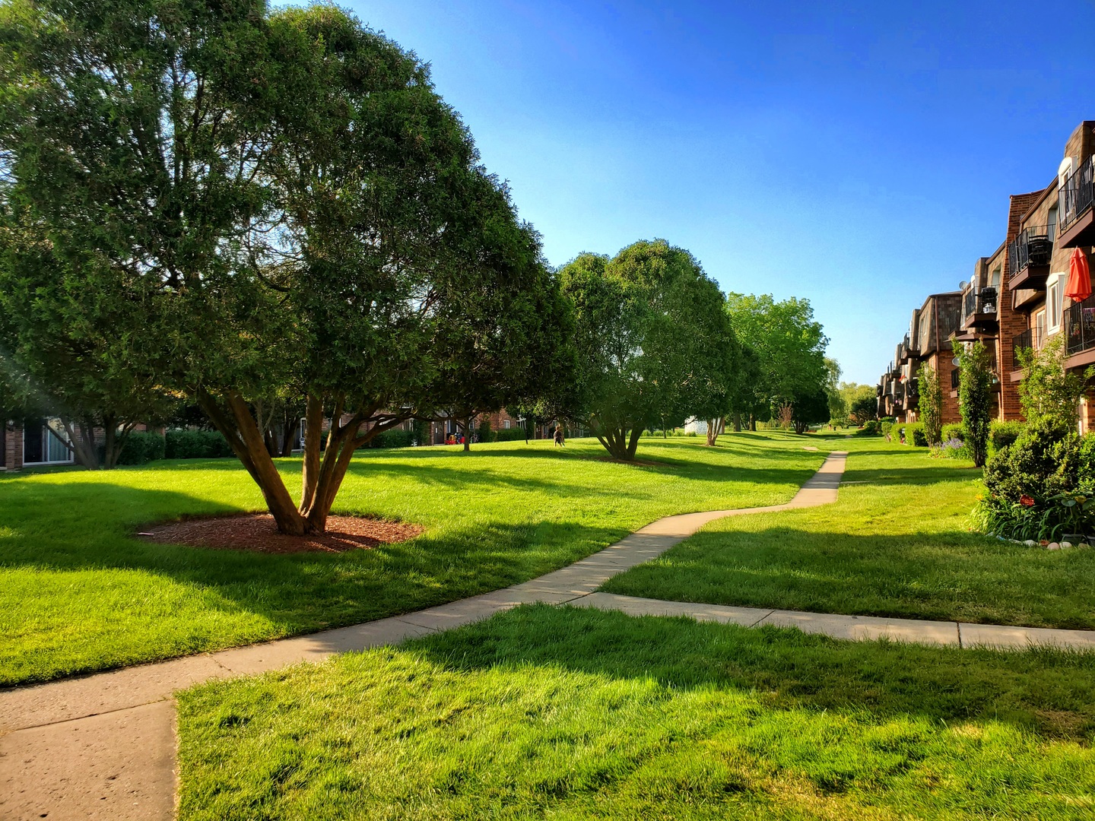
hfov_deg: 67.3
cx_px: 548
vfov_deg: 53.1
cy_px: 410
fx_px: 822
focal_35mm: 26
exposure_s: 1/1058
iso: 50
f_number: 2.4
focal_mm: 4.3
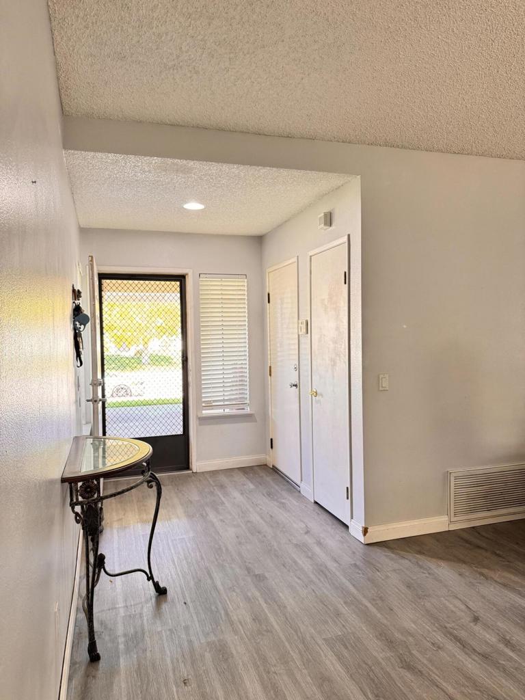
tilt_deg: -2.4
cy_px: 350
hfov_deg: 56.8
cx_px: 262
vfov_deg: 71.6
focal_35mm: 24
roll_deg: +1.1
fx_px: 485
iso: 250
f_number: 1.78
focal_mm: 6.76
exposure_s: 1/60
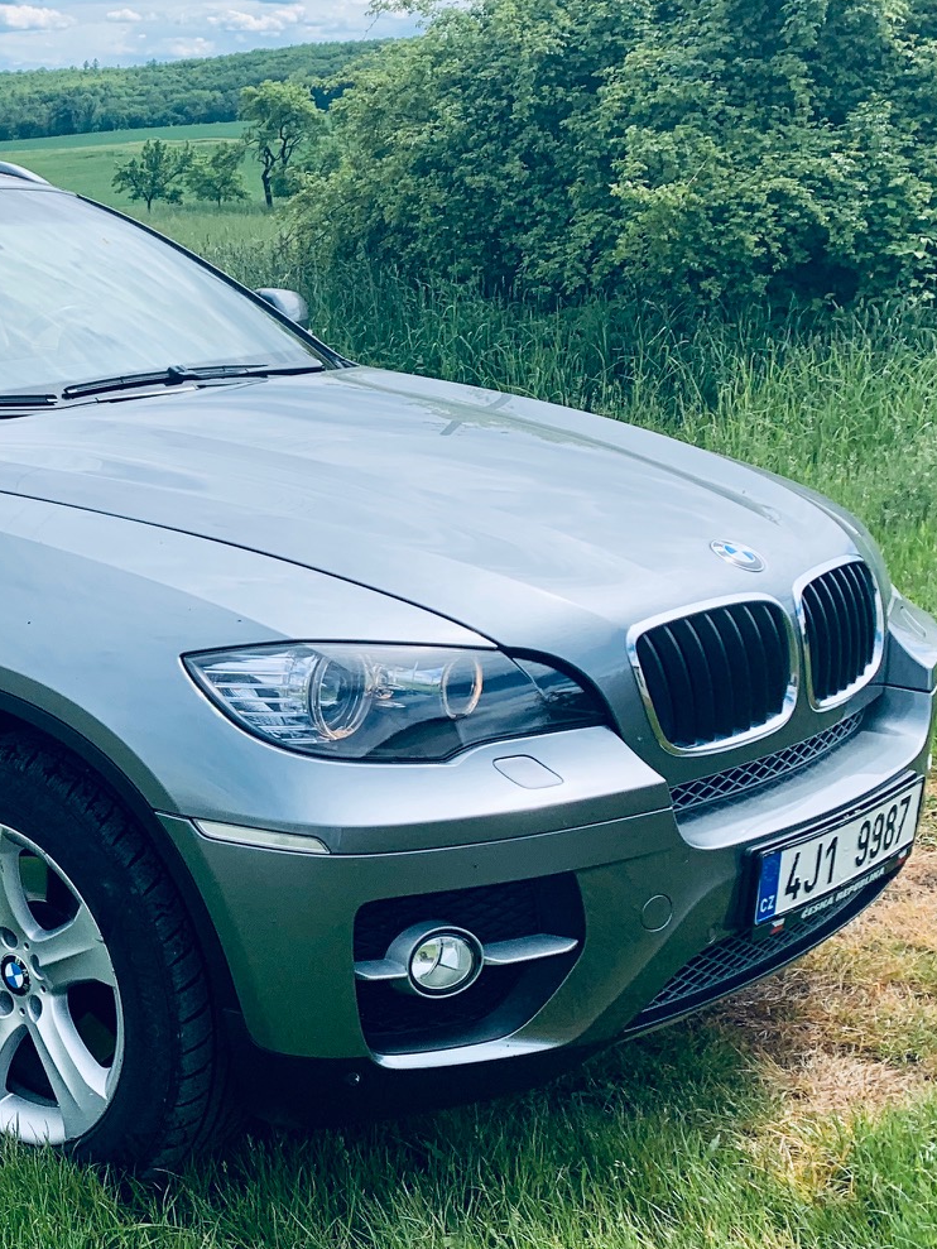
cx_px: -157
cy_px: 609
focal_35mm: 53
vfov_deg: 36.2
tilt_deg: -15.5
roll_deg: +2.1
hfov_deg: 25.1
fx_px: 1912
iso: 25
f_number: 1.8
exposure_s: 1/2481
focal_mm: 4.25
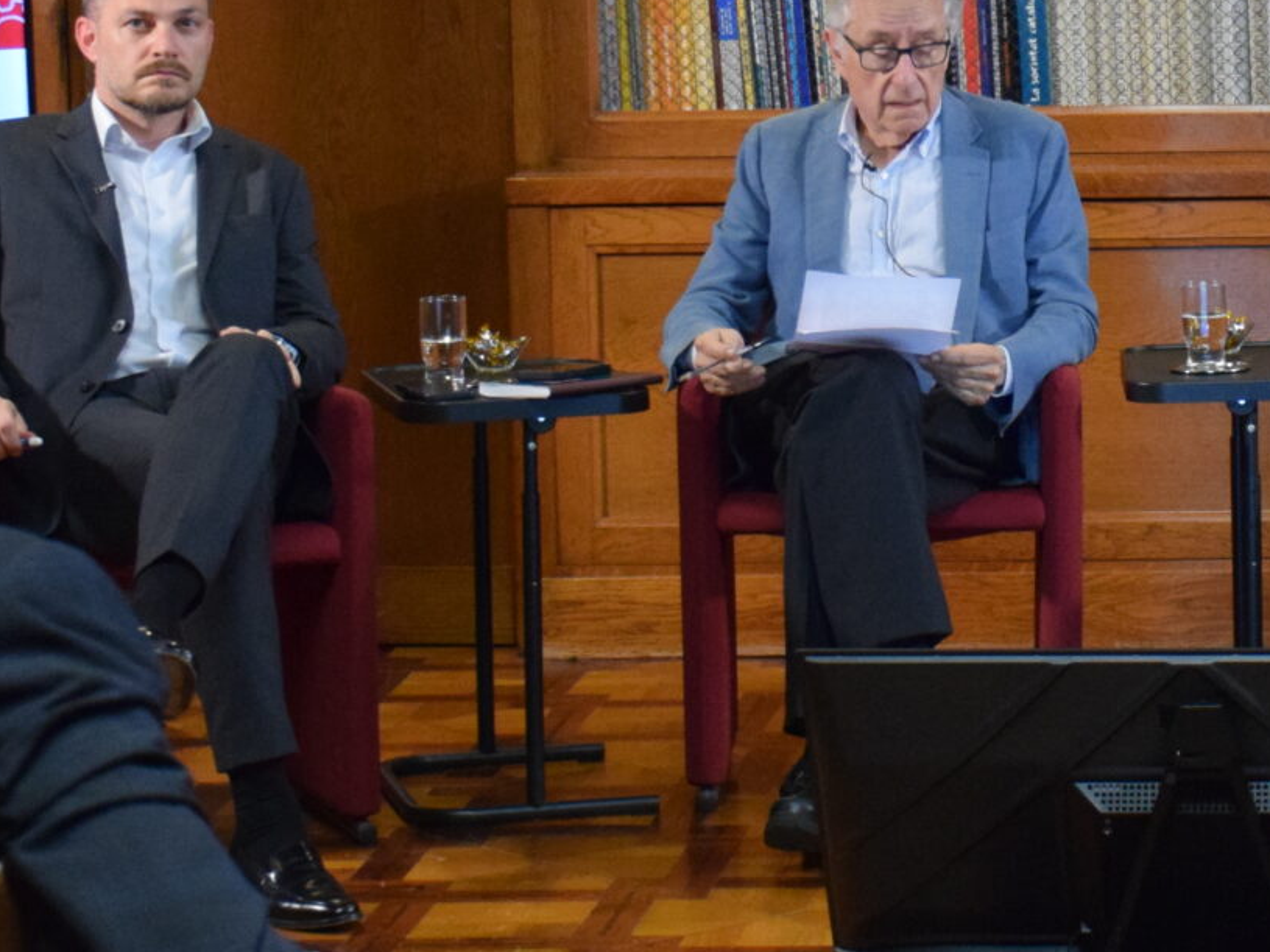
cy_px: 188
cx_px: 1242
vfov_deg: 10.2
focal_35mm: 145
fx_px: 5319
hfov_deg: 13.4
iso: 2500
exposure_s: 1/60
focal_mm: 32
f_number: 4
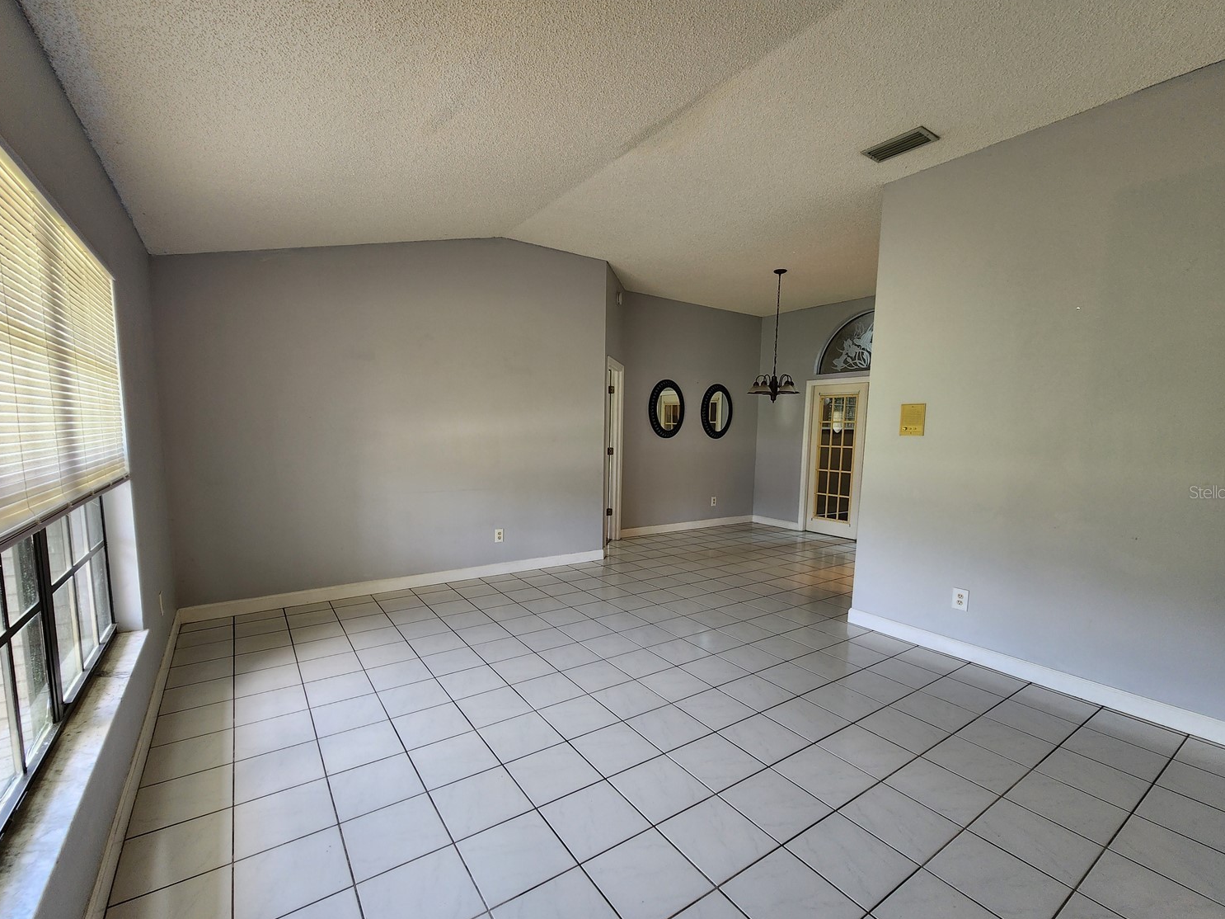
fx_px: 495
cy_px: 492
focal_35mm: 14
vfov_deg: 85.5
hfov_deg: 102.1
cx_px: 608
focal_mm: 2.2
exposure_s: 1/60
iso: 125
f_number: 2.2
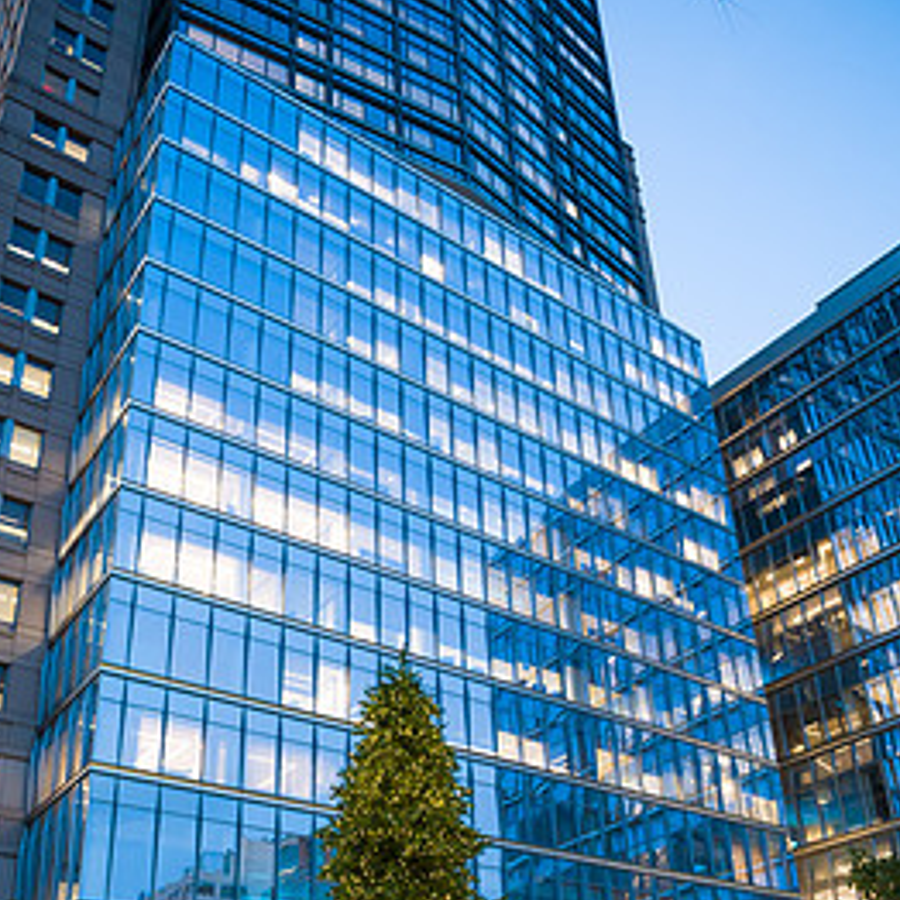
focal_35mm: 35
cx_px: 431
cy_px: 697
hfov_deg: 47.2
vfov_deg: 45.2
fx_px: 1030
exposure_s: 1/60
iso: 1600
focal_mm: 24
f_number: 4
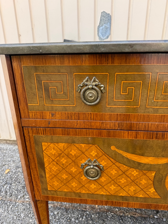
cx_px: 84
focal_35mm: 24
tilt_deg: -20.4
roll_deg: -1.7
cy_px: 112
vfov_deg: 71.6
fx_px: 155
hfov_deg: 56.8
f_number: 1.78
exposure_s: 1/121
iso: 64
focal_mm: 6.76
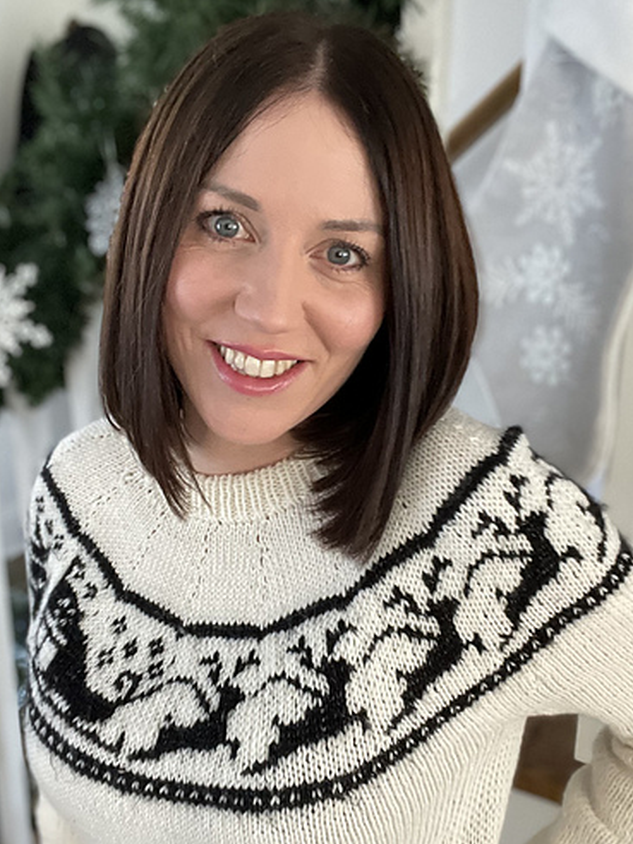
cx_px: 331
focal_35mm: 39
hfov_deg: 36.8
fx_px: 951
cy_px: 465
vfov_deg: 47.8
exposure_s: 1/30
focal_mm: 2.71
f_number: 2.2
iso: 500
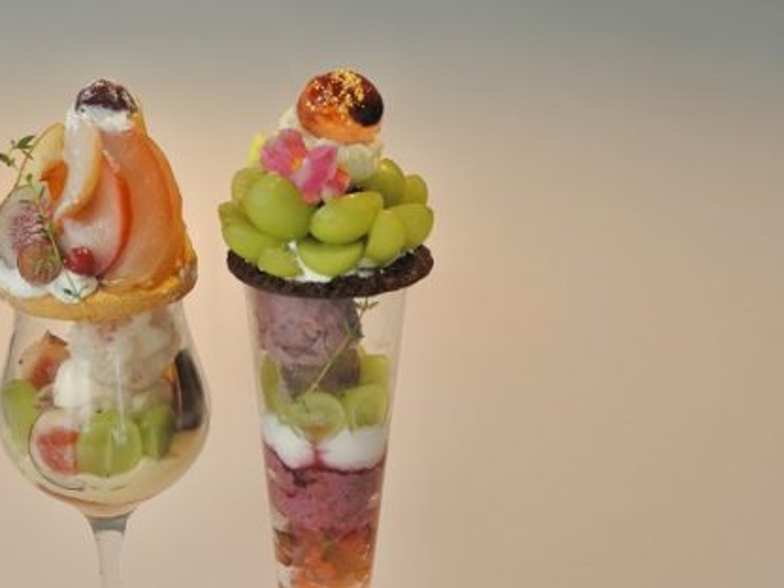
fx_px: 1970
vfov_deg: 16.9
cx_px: 215
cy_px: 379
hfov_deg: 22.3
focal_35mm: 87
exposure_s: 1/800
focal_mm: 18.5
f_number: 2.5
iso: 200
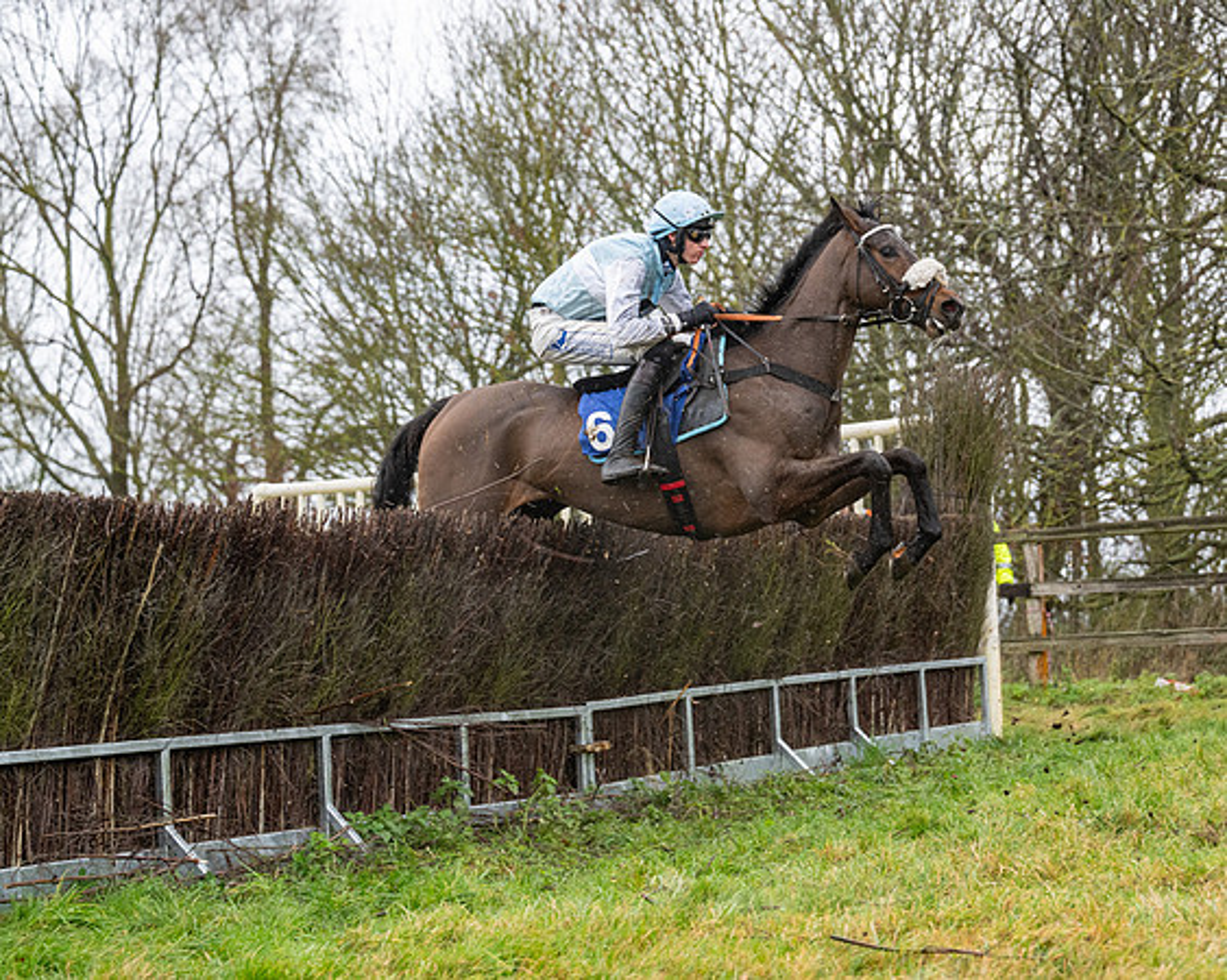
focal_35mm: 79
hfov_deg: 24.2
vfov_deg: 19.4
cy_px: 490
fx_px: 2862
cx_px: 635
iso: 800
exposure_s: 1/1250
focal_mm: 70
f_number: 4
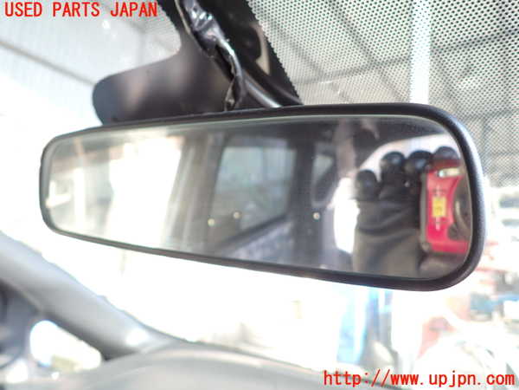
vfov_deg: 54.9
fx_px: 375
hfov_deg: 69.4
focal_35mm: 25
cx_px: 260
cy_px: 195
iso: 125
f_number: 2
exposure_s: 1/60
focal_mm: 4.5
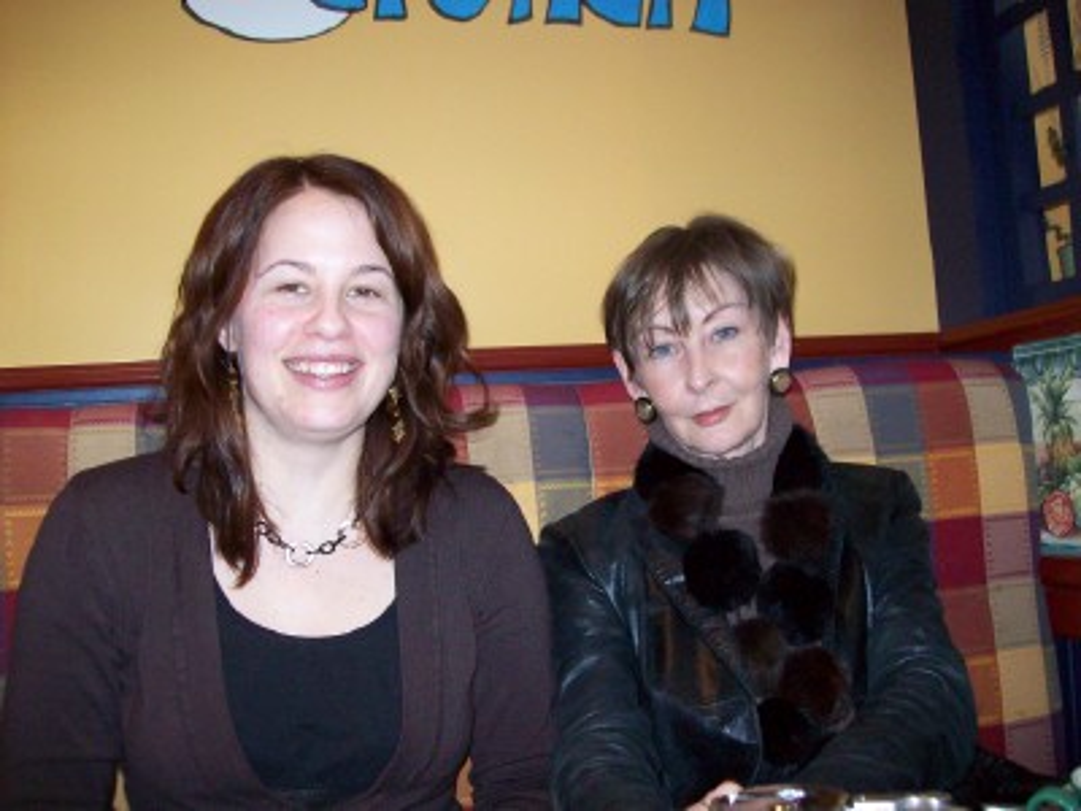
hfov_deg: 51.4
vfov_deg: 39.7
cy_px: 406
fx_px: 1124
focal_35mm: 36
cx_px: 540
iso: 200
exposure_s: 1/64
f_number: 2.7
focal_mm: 6
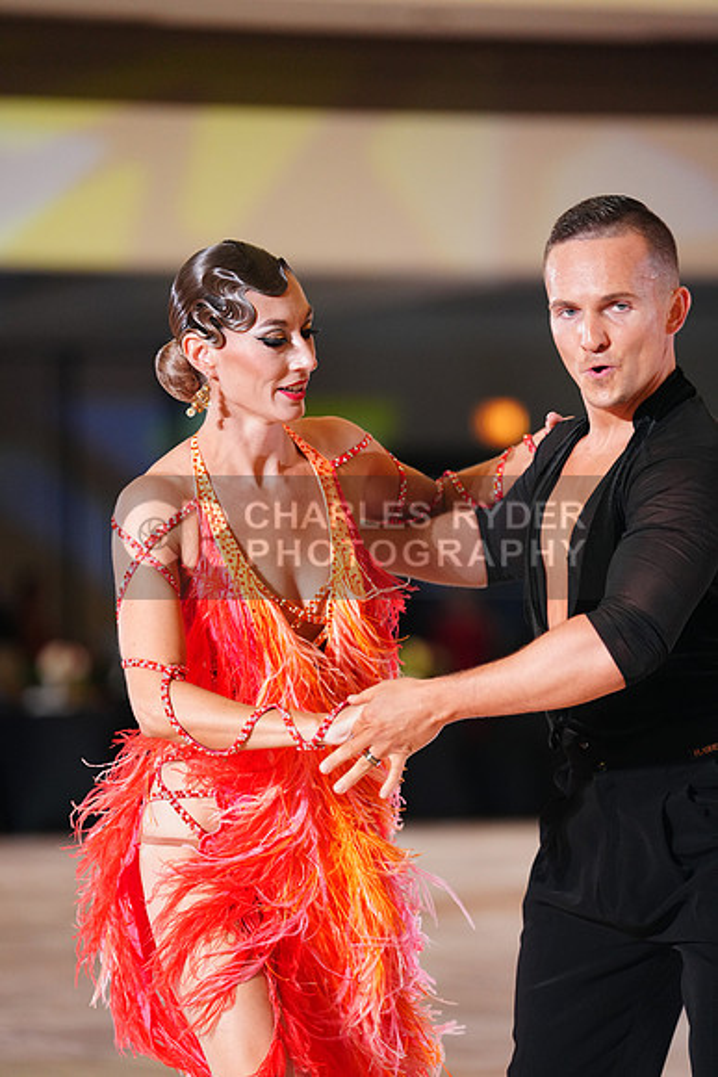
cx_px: 359
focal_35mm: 163
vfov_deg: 12.6
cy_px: 538
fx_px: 4873
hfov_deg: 8.4
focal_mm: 163
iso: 2500
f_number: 2.8
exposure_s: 1/320
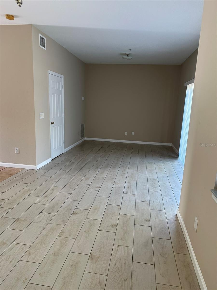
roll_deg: -3.4
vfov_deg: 71.6
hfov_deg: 56.8
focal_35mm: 24
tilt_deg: -11.1
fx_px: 201
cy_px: 145
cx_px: 108
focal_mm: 6.86
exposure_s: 1/120
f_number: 1.78
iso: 160
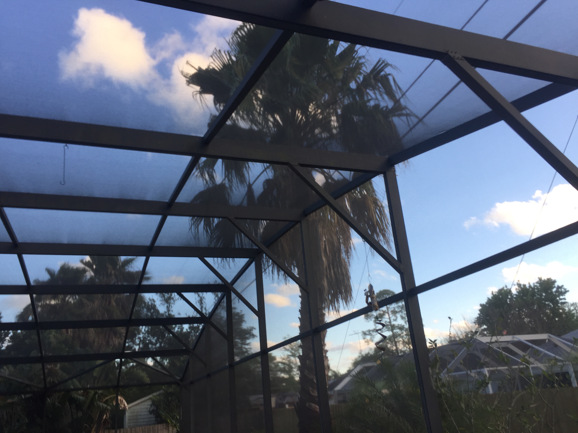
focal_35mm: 29
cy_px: 216
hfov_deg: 61.7
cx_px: 289
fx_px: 484
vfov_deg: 48.2
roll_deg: +3.1
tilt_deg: +21.0
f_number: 2.2
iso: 32
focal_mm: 4.15
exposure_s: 1/142
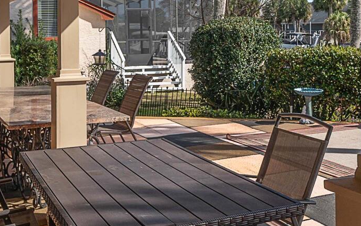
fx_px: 522
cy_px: 29
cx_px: 245
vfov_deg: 23.9
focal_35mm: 53
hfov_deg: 37.7
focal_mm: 12
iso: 100
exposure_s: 1/320
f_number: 5.6
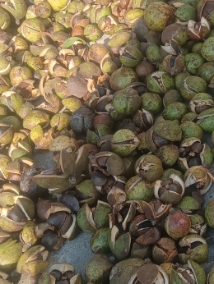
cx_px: 237
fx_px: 634
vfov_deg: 25.2
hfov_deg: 18.4
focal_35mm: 77
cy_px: 92
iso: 100
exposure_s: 1/237
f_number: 1.8
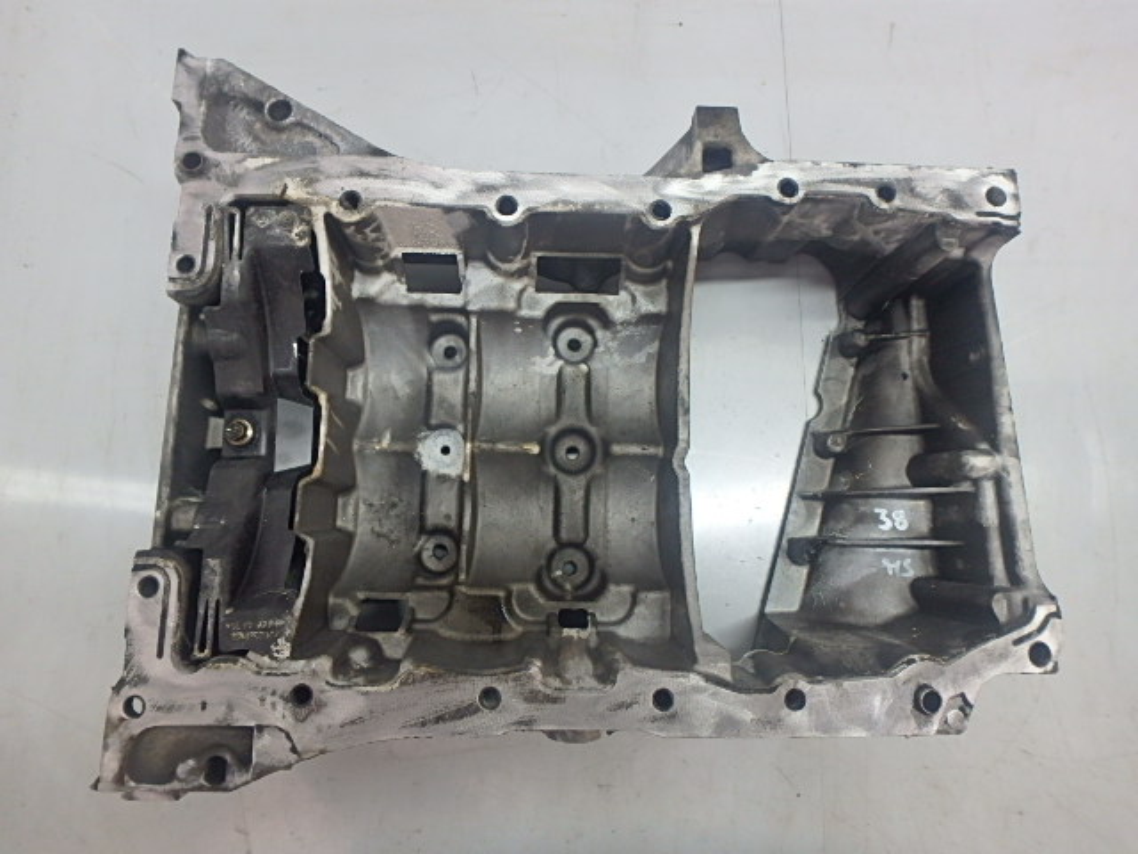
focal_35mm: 21
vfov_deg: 63.4
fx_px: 690
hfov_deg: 79.0
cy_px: 427
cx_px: 569
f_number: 3.5
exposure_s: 1/30
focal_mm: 3.7
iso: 200
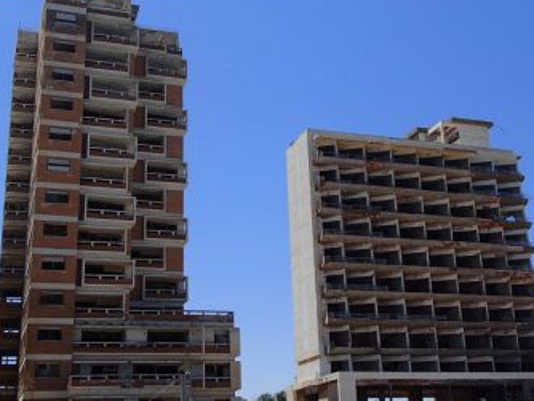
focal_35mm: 50
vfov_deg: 29.1
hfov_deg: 38.2
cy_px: 220
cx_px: 253
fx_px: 772
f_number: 10
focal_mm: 6.86
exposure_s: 1/200
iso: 100
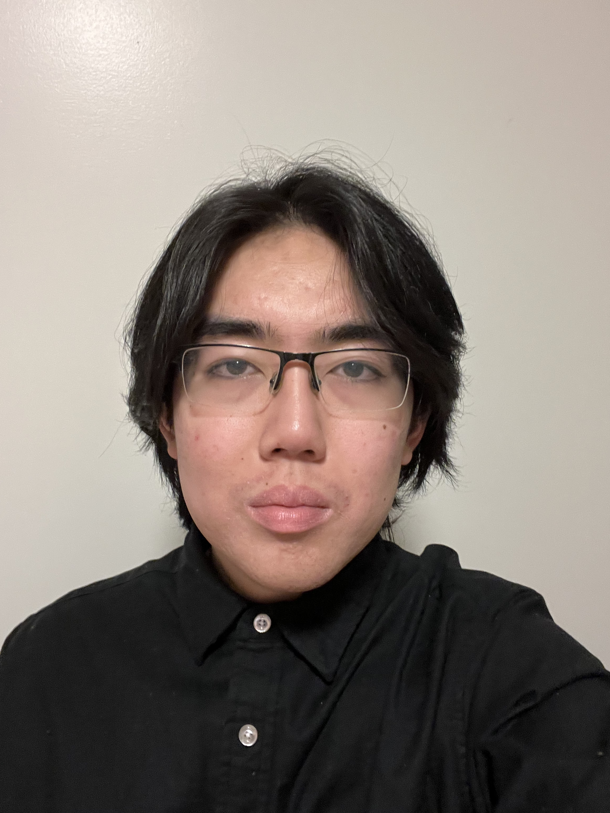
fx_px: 705
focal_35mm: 30
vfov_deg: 60.0
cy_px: 406
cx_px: 305
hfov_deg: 46.8
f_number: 2.2
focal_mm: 2.71
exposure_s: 1/30
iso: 400
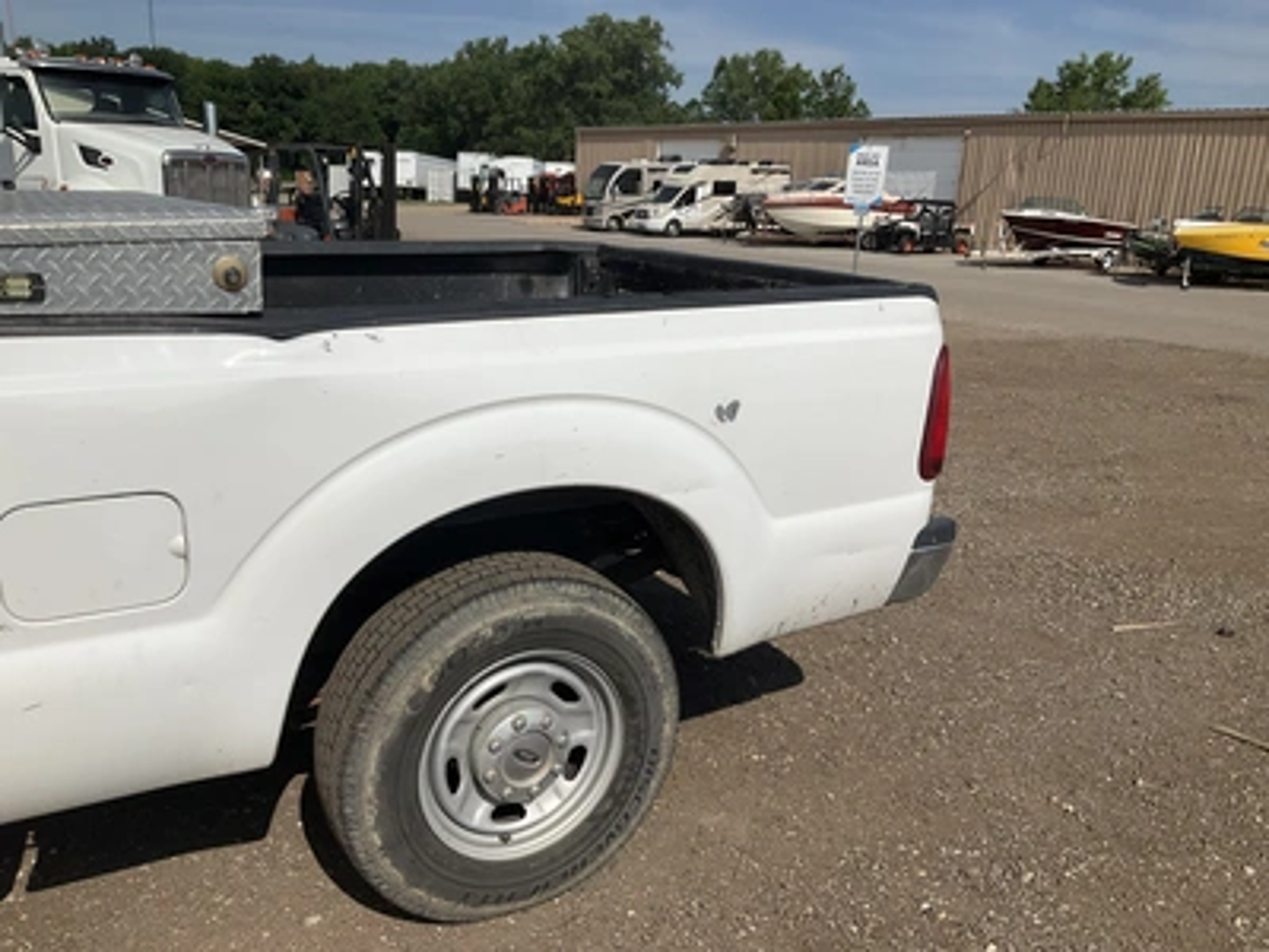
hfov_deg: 61.7
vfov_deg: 48.2
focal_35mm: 29
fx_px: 1063
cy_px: 476
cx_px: 634
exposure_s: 1/5814
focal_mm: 3
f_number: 1.8
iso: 25
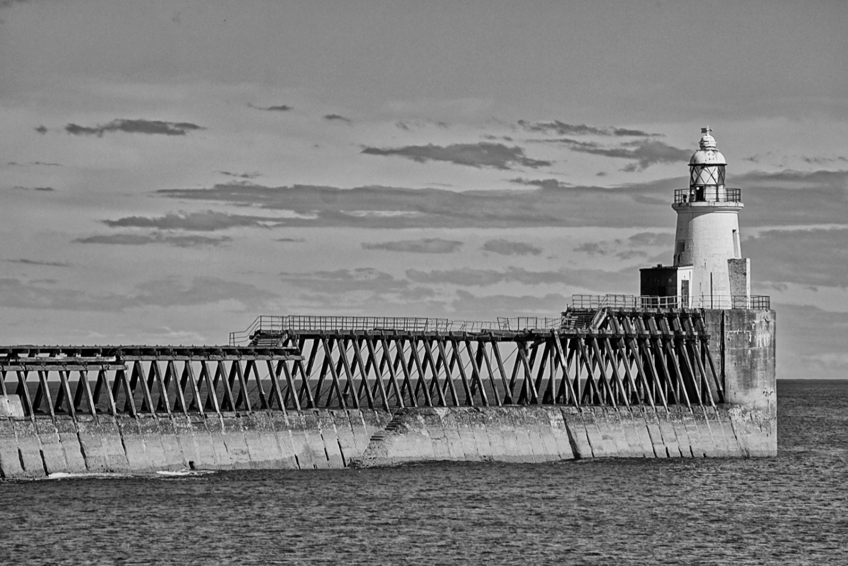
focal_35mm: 240
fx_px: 5654
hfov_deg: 8.6
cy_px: 283
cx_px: 424
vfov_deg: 5.7
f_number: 8
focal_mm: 160
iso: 200
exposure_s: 1/1600
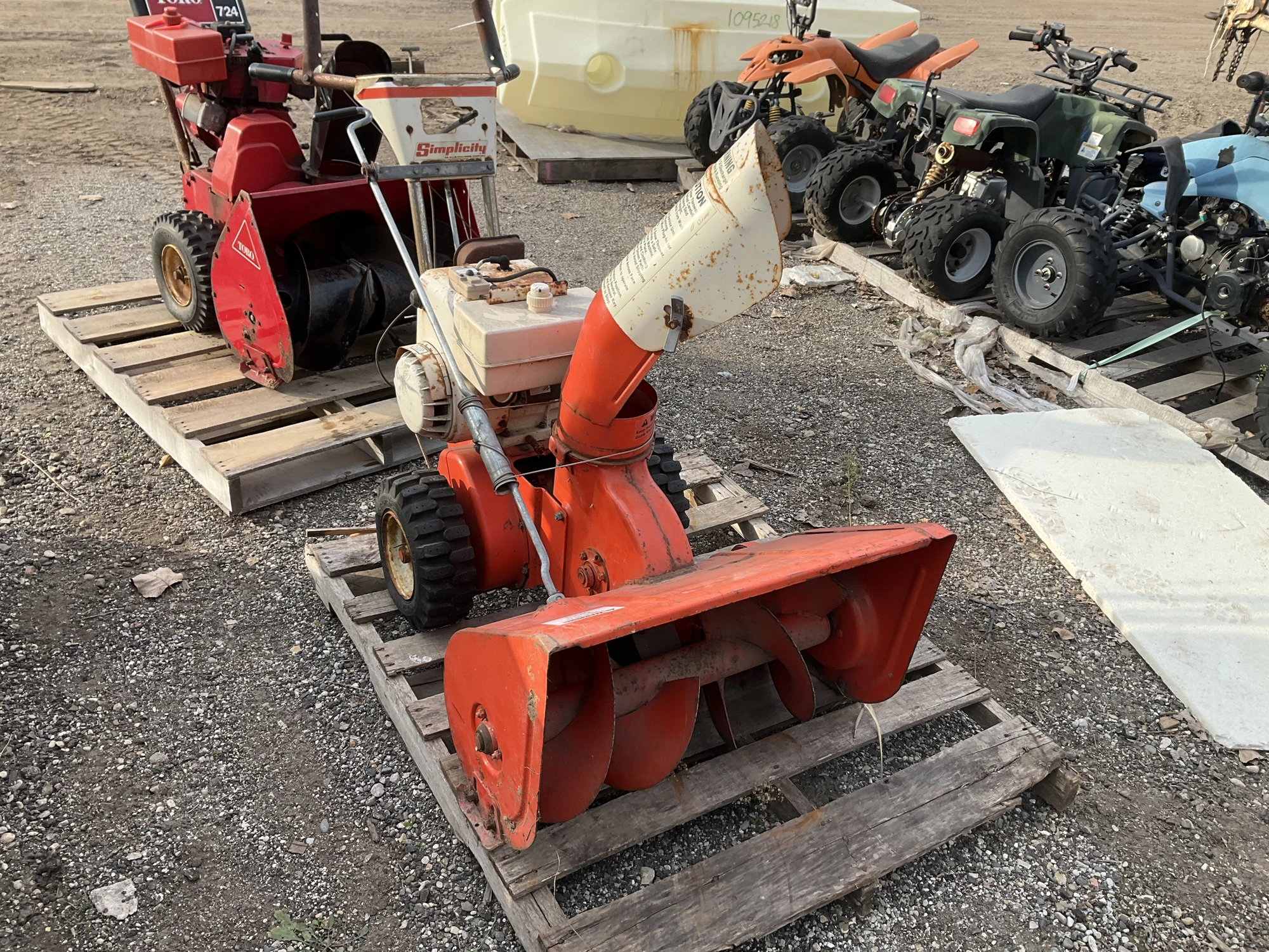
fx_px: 1063
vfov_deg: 48.2
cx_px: 634
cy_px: 476
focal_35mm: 29
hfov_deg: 61.7
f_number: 1.8
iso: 25
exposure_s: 1/514
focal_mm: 3
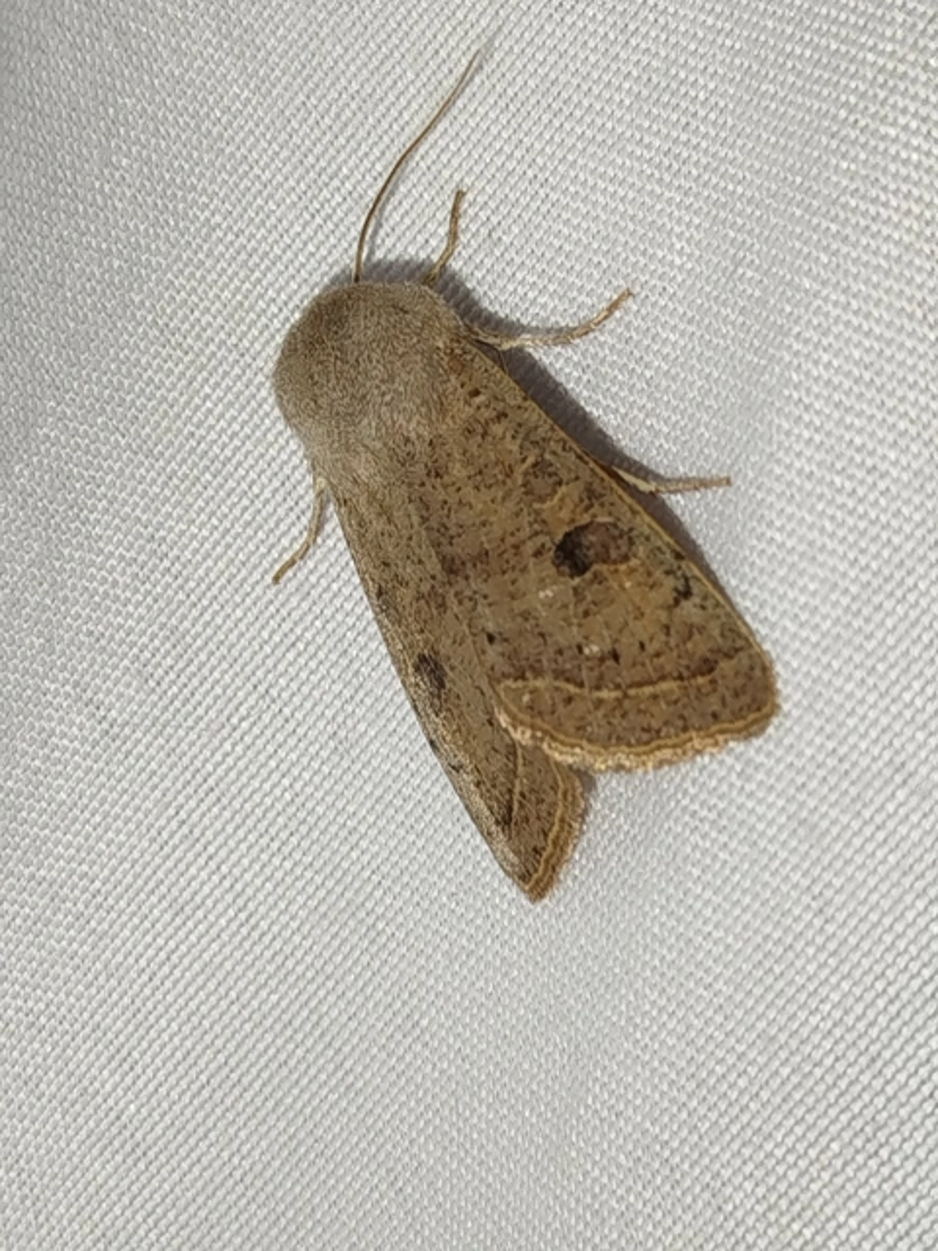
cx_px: 469
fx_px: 3107
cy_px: 626
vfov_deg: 22.8
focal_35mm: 86
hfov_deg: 17.2
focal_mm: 5.31
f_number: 1.7
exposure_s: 1/50
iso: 64
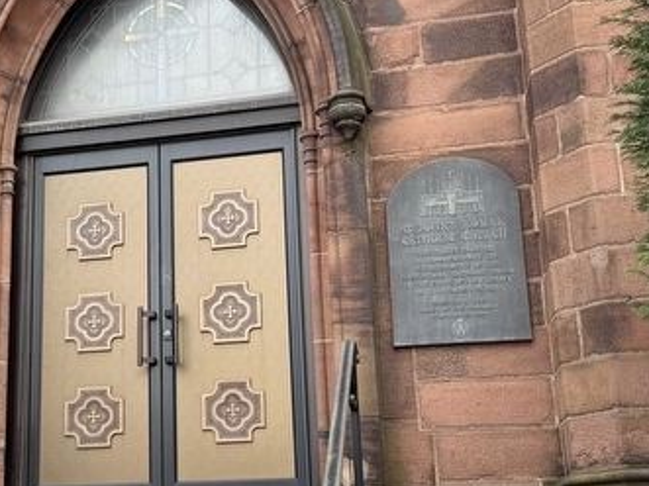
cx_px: 153
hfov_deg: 32.5
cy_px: 298
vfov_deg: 25.2
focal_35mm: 58
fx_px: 1087
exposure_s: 1/323
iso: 80
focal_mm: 6.76
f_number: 1.78
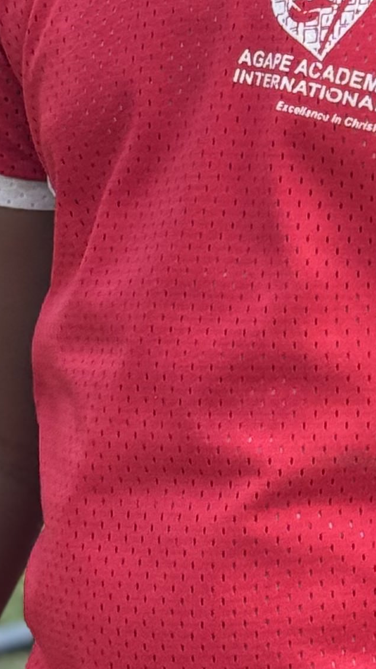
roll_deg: -2.3
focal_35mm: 187
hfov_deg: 6.3
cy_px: 56
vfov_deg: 11.4
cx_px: 825
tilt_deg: -6.0
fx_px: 3316
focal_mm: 6.76
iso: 64
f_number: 1.78
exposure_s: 1/1094
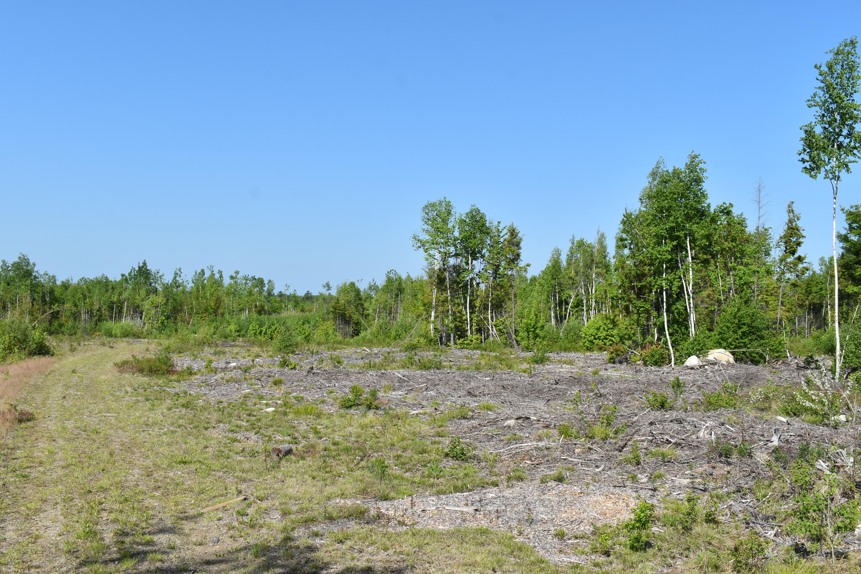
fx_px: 861
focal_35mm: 36
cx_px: 430
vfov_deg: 36.9
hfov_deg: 53.1
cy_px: 287
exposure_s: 1/200
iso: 100
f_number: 11
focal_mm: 24
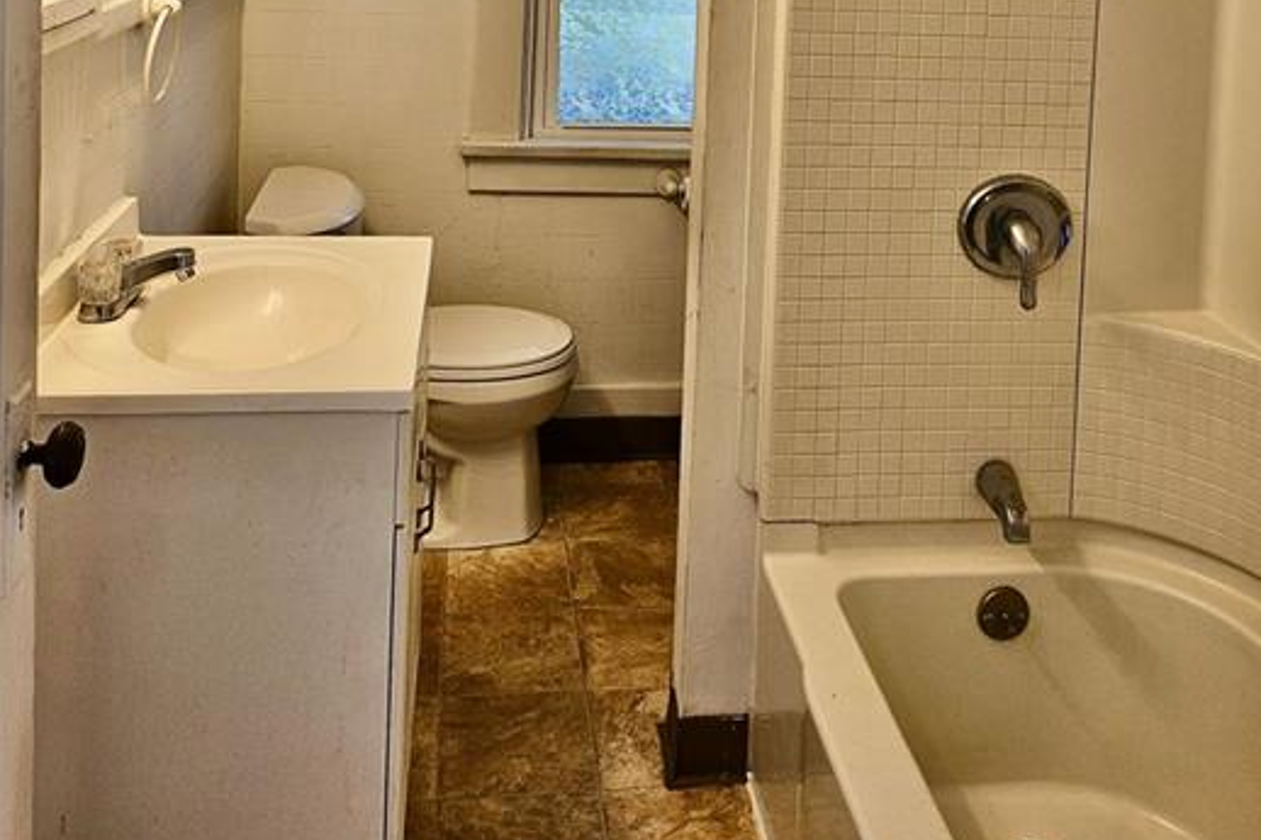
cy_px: -66
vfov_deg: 32.0
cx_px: 657
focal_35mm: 37
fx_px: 1296
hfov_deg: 51.9
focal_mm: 5
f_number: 1.8
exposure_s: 1/120
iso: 50
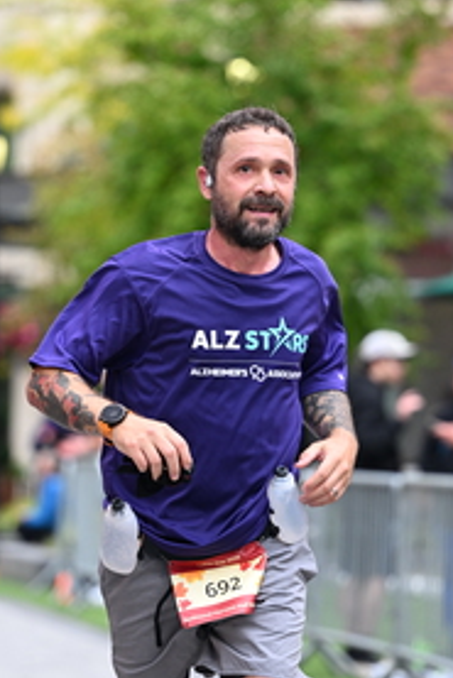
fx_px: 4675
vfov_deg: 8.3
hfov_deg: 5.5
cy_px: 355
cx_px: 239
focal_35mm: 248
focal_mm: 125
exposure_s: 1/2000
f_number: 2.8
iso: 640
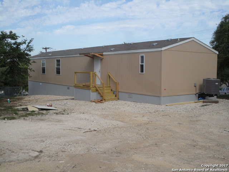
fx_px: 291
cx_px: 114
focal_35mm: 44
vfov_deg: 32.9
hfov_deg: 42.9
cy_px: 86
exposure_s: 1/750
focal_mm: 7.8
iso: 120
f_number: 4.5
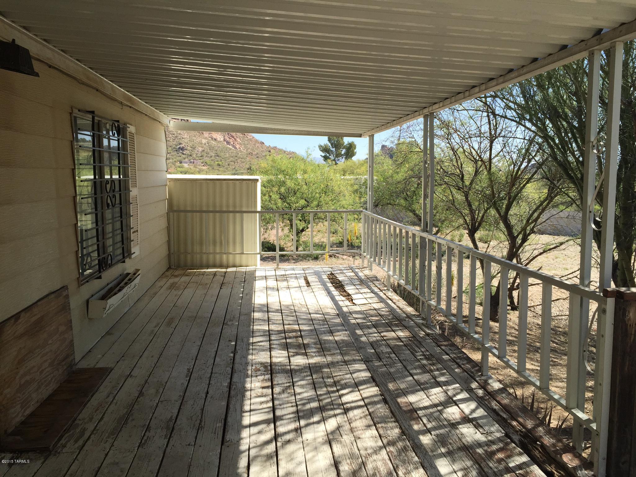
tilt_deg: -6.6
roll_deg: +0.2
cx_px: 318
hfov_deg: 61.7
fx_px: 533
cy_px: 238
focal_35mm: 29
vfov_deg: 48.2
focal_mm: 4.15
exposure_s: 1/1099
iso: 32
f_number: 2.2
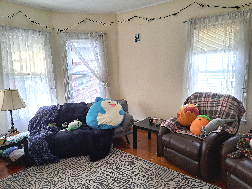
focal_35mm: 24
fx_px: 175
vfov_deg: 56.8
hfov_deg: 71.6
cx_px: 126
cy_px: 94
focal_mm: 5.23
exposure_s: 1/120
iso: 50
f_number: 1.8
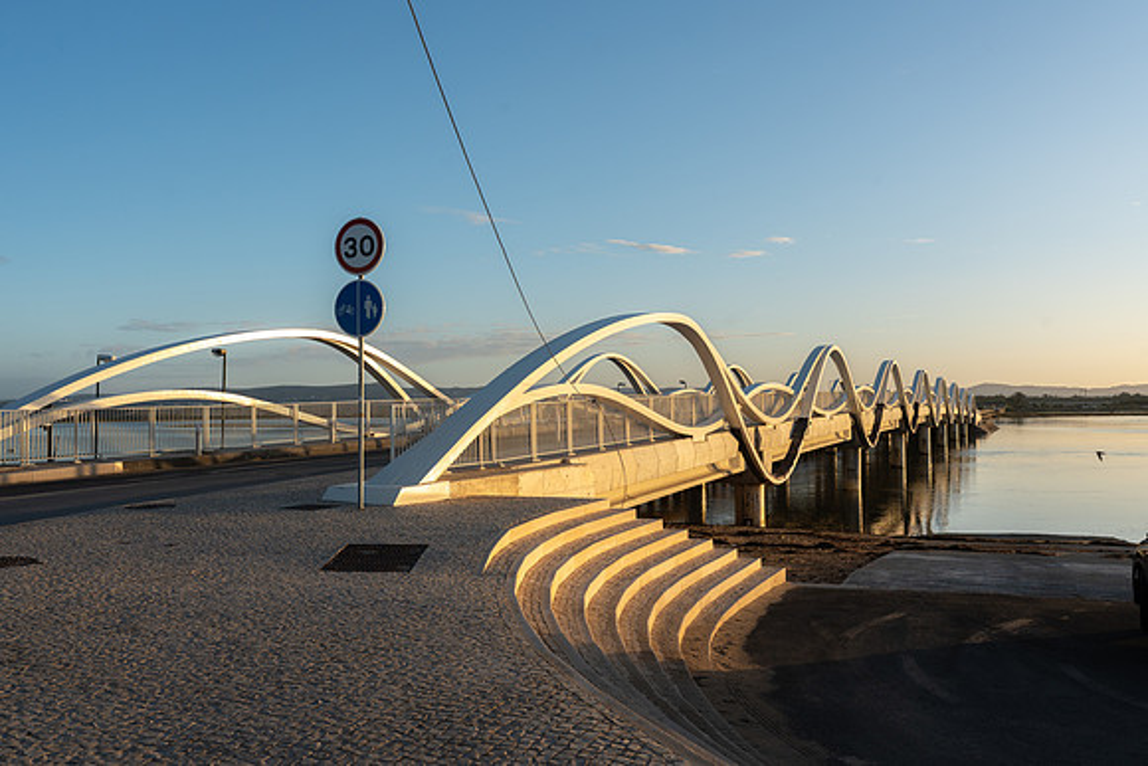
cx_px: 574
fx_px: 1015
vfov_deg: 41.4
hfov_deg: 59.0
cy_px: 383
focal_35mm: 32
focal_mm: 31.7
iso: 100
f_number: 8
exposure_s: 1/250
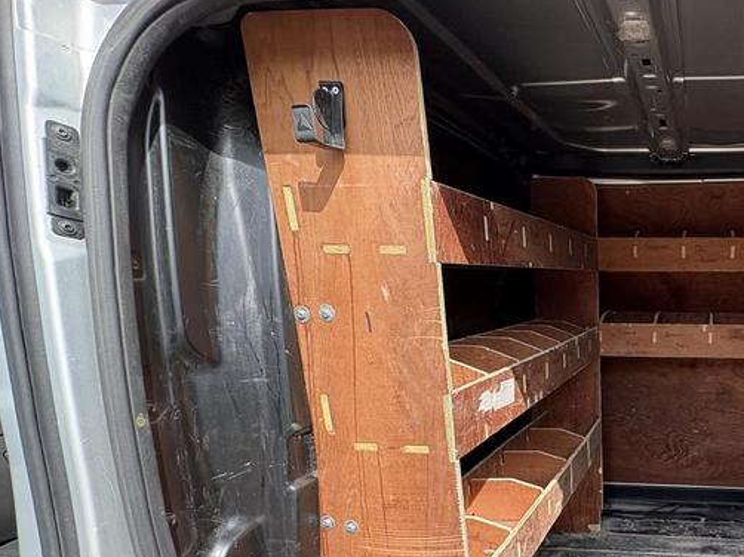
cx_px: 649
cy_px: 434
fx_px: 537
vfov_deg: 51.9
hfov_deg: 60.4
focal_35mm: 25
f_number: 2.2
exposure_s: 1/260
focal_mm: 2.22
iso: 64
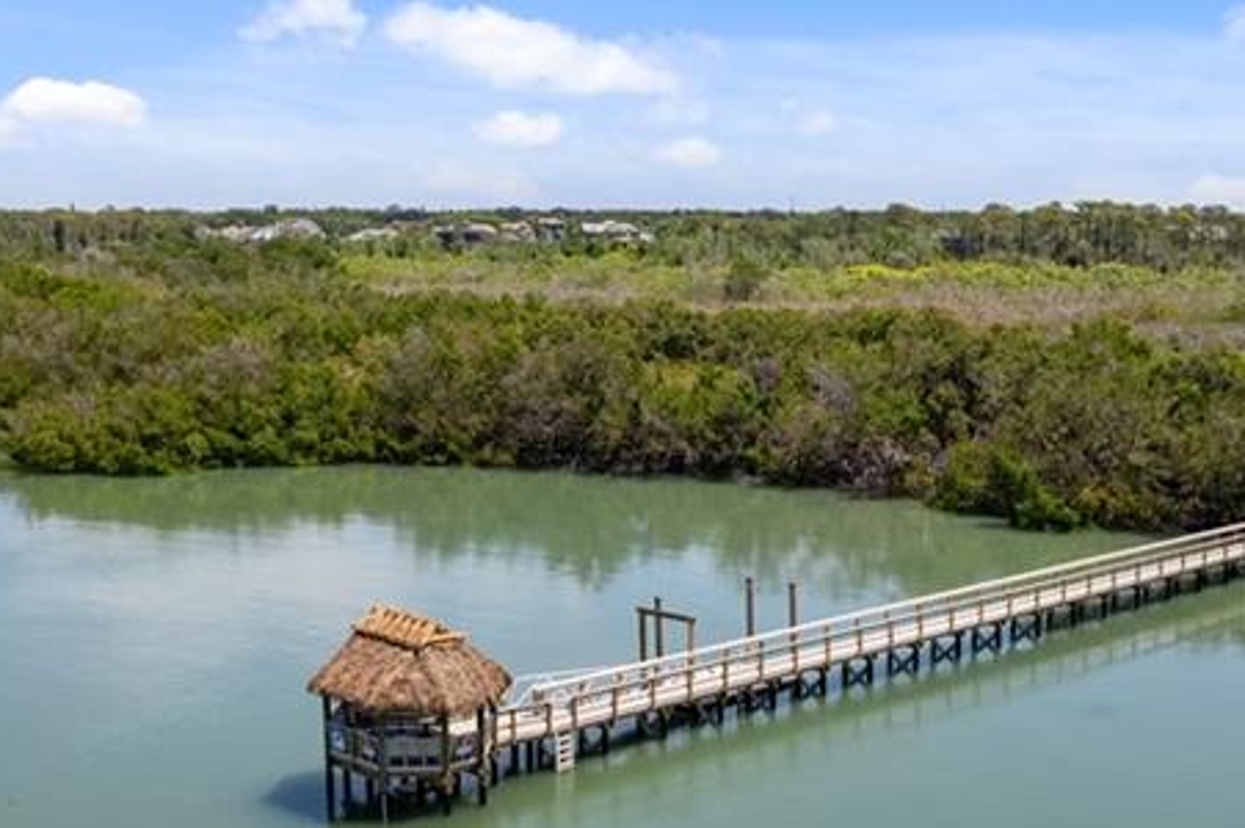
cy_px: 586
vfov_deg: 26.7
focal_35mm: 50
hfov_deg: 39.5
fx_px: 1728
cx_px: 737
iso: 100
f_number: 2.8
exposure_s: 1/2500
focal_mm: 8.38
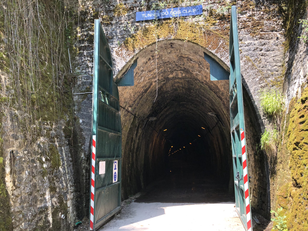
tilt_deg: +9.9
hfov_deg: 63.4
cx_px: 154
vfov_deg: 49.7
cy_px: 116
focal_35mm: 28
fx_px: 249
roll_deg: +0.1
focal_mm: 4
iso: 20
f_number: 1.8
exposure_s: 1/480
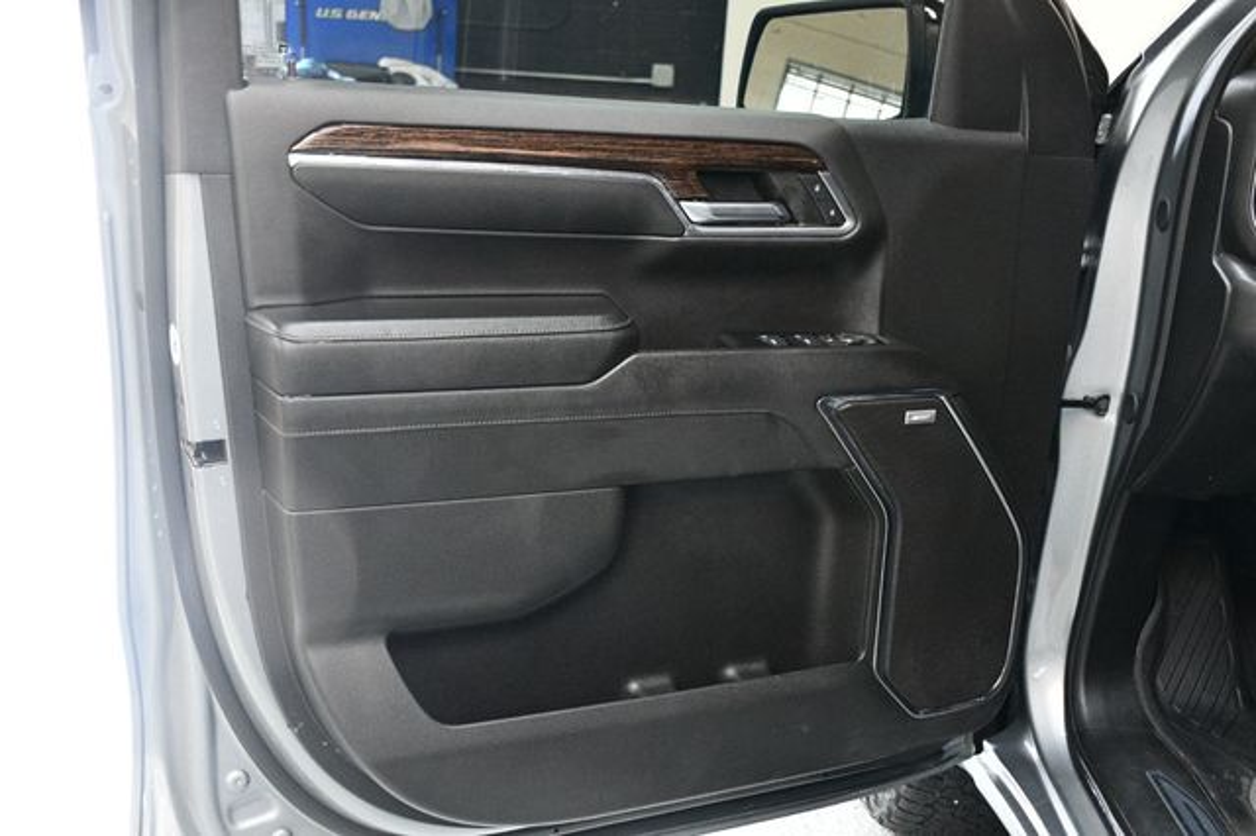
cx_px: 628
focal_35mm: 39
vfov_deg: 34.2
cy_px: 418
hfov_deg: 49.6
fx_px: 1360
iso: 3600
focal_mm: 26
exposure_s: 1/60
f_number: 3.8
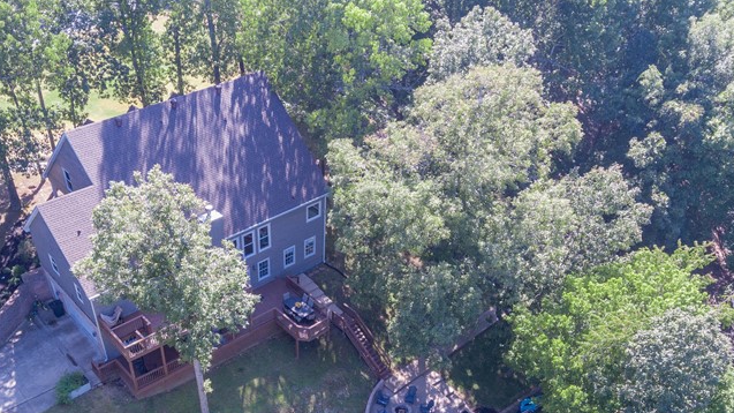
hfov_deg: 56.2
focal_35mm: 35
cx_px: 295
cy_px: 366
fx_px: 681
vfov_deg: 32.2
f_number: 2.8
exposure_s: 1/100
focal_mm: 3.61
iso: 112
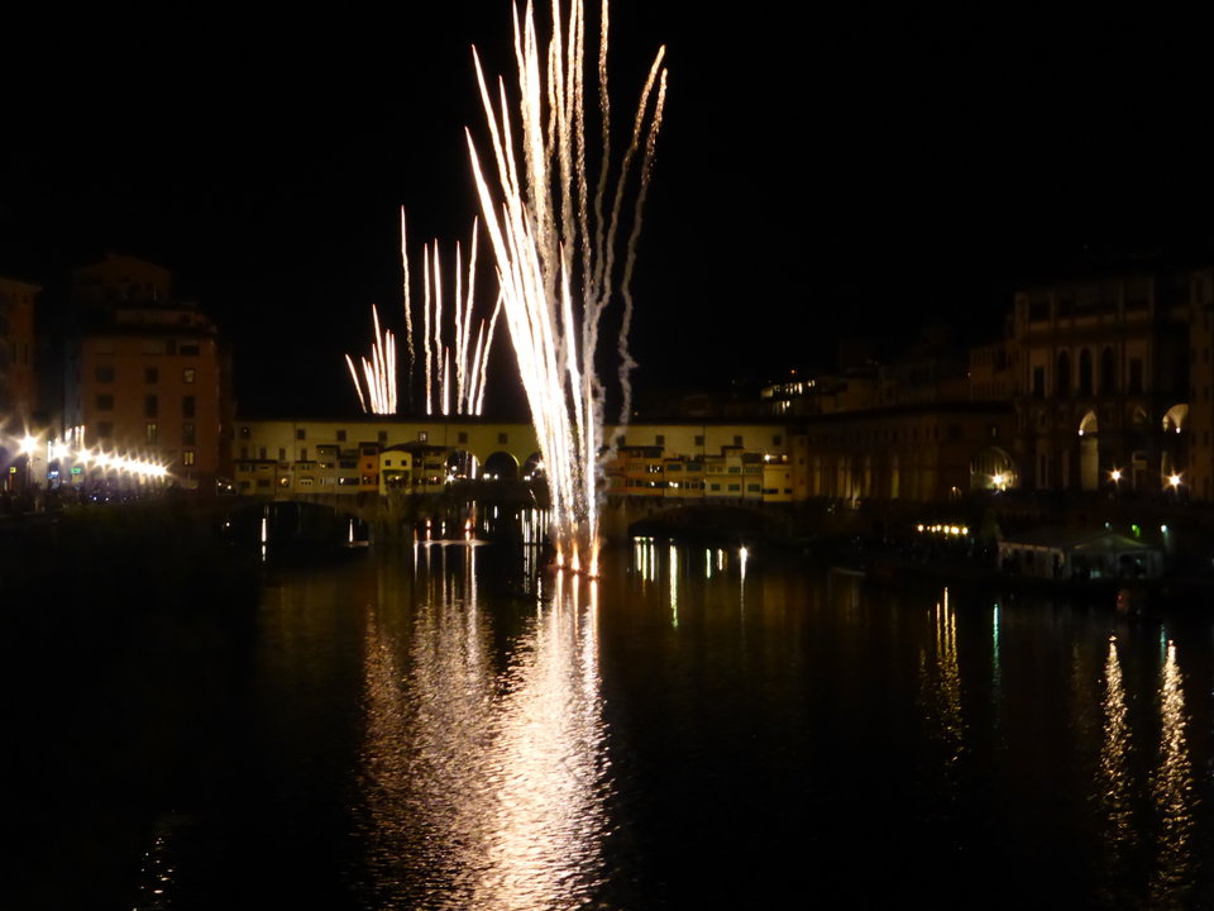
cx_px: 607
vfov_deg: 17.4
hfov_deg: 23.0
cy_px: 456
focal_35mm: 85
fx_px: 2981
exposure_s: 1/10
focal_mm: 15.1
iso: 800
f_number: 5.2
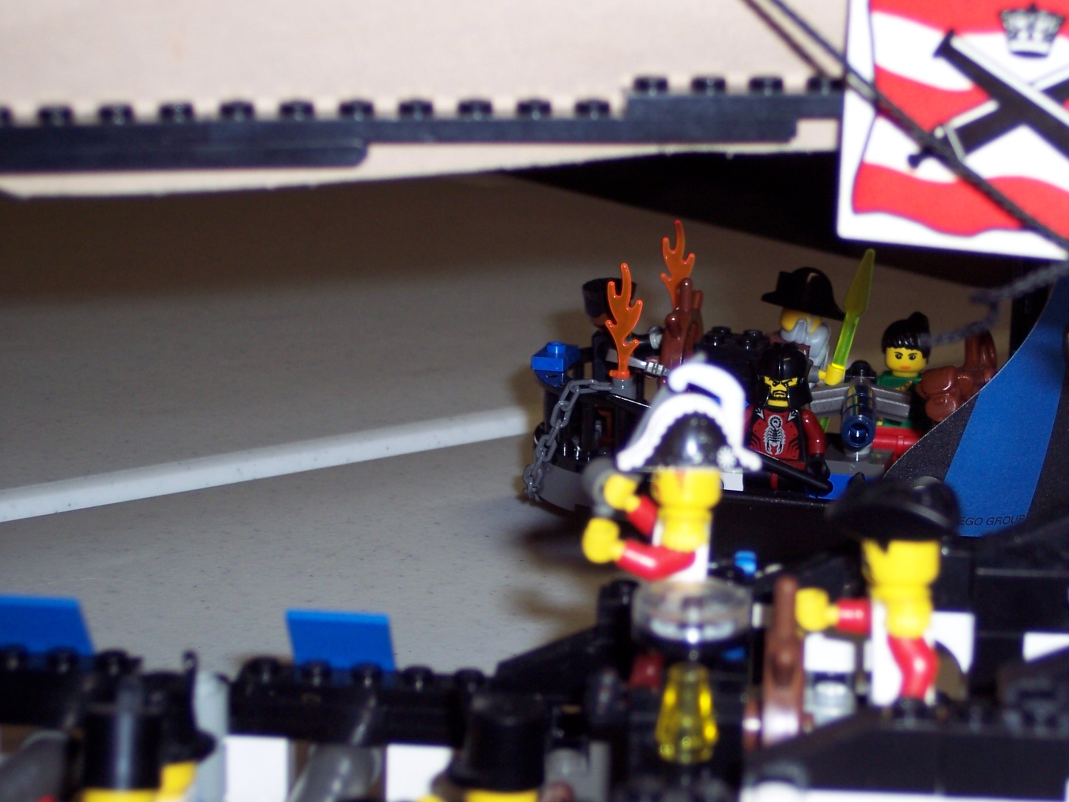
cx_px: 694
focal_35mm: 85
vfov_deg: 17.4
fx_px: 2625
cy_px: 373
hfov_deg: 22.9
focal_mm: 13.3
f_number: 3.4
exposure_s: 1/90
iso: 100
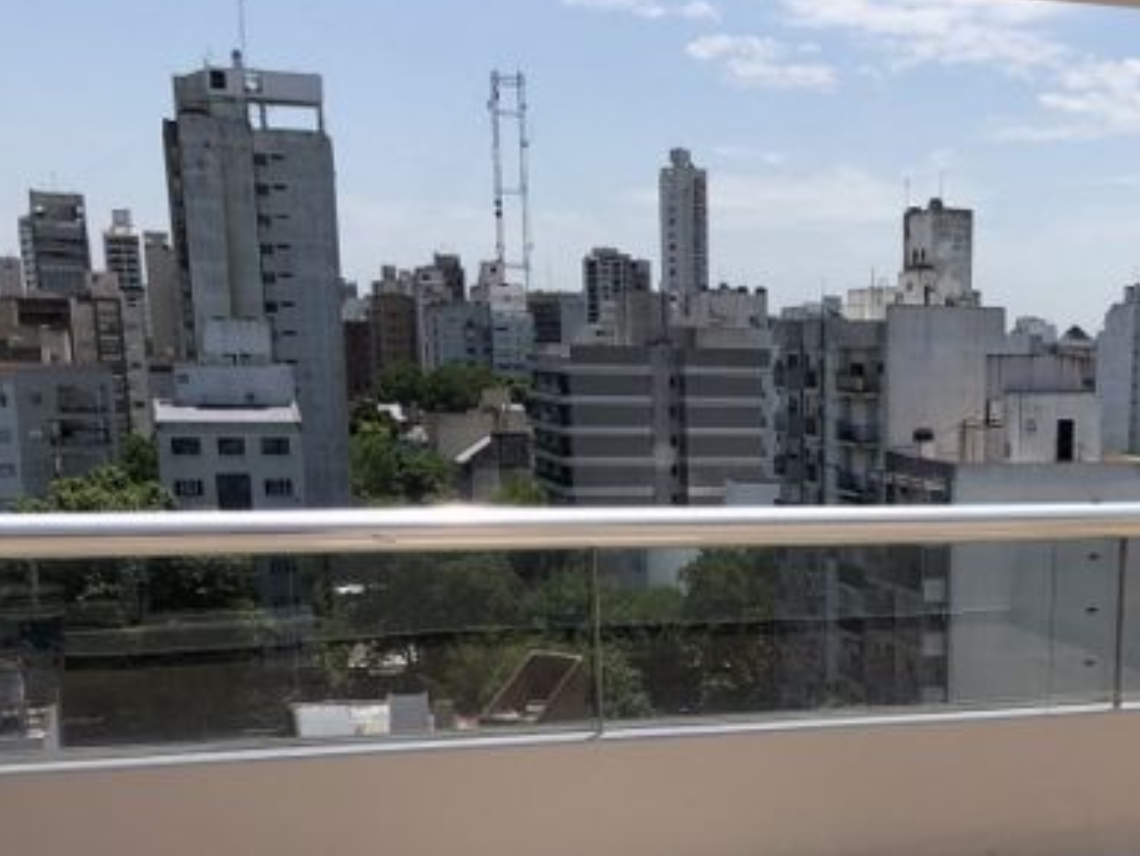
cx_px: 963
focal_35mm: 58
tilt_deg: -16.6
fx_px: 1911
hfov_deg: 32.0
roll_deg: +0.0
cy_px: 844
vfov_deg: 24.2
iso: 25
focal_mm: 4
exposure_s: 1/3205
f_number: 1.8
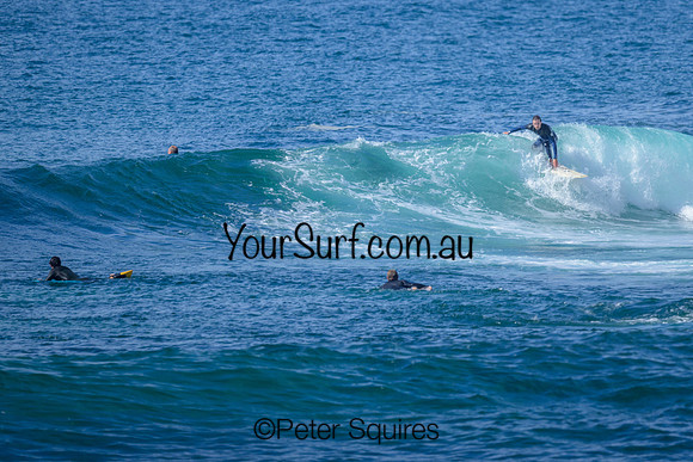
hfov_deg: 1.9
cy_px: 177
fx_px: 21160
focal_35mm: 1099
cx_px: 414
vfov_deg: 1.3
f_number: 6.3
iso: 320
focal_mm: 800
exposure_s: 1/2000
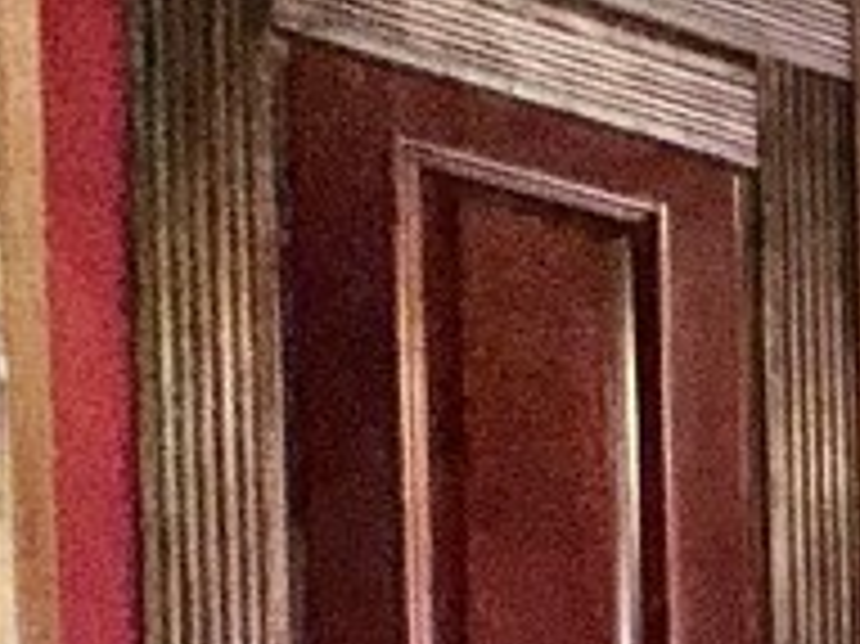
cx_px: 2170
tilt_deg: -0.3
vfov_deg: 15.6
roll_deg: +1.6
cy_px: 1293
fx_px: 1862
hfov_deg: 14.2
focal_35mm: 75
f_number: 2.2
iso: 100
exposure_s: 1/120
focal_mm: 2.22
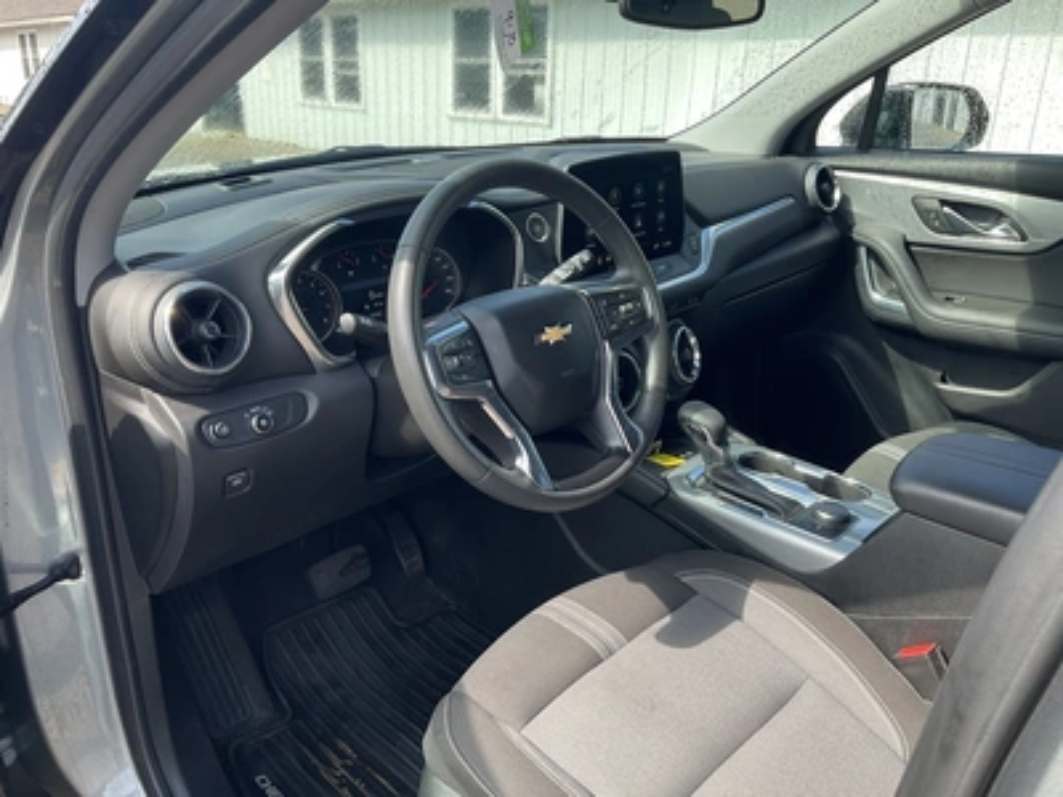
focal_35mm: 29
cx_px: 532
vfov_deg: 48.2
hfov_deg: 61.7
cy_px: 398
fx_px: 891
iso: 20
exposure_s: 1/175
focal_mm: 3
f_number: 1.8
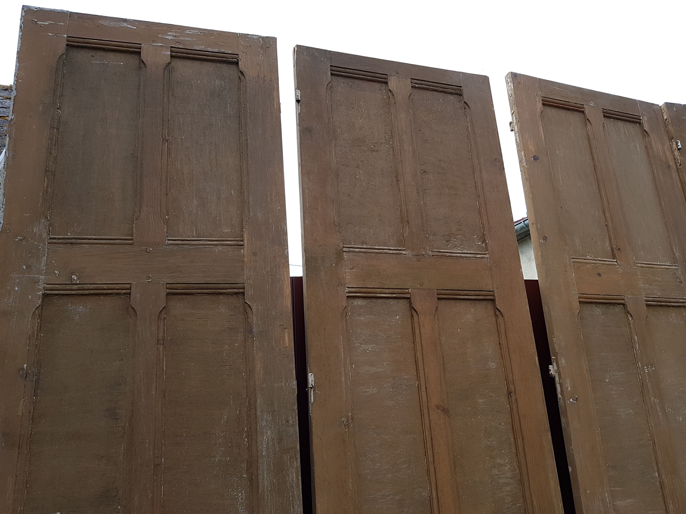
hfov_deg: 65.3
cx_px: 351
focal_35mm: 27
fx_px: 535
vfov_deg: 51.3
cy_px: 266
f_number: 1.7
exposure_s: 1/672
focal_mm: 4.2
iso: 50
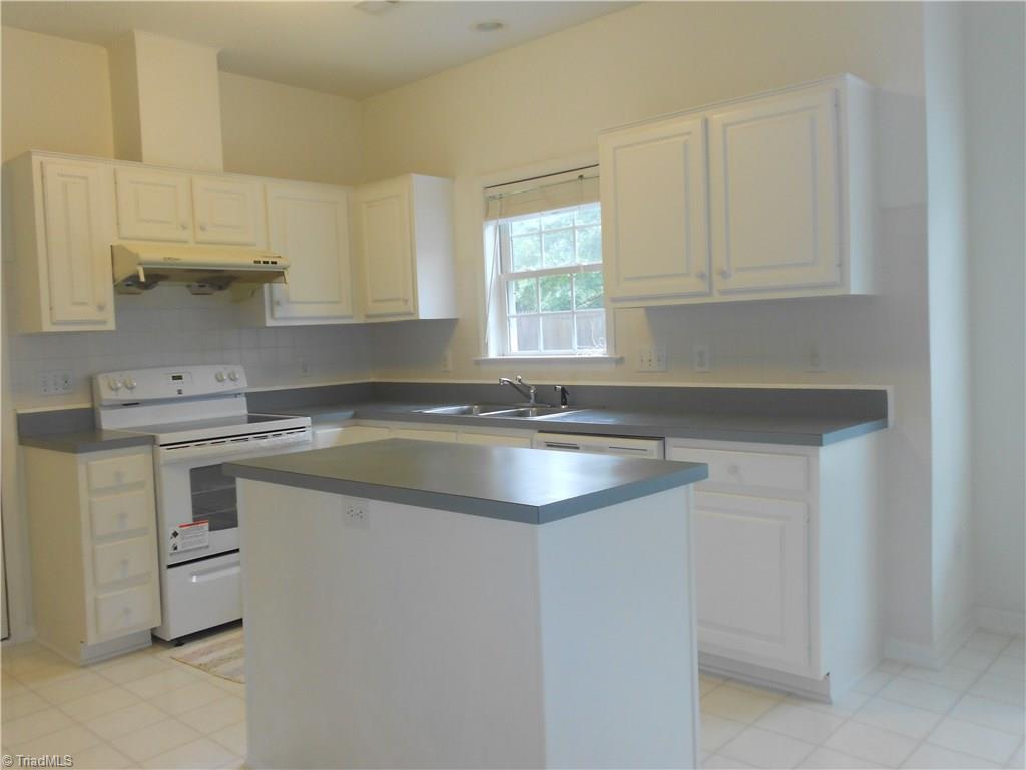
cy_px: 385
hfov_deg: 61.7
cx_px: 513
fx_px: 860
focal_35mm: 29
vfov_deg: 48.2
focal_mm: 5.1
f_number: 3.4
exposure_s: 1/30
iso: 200
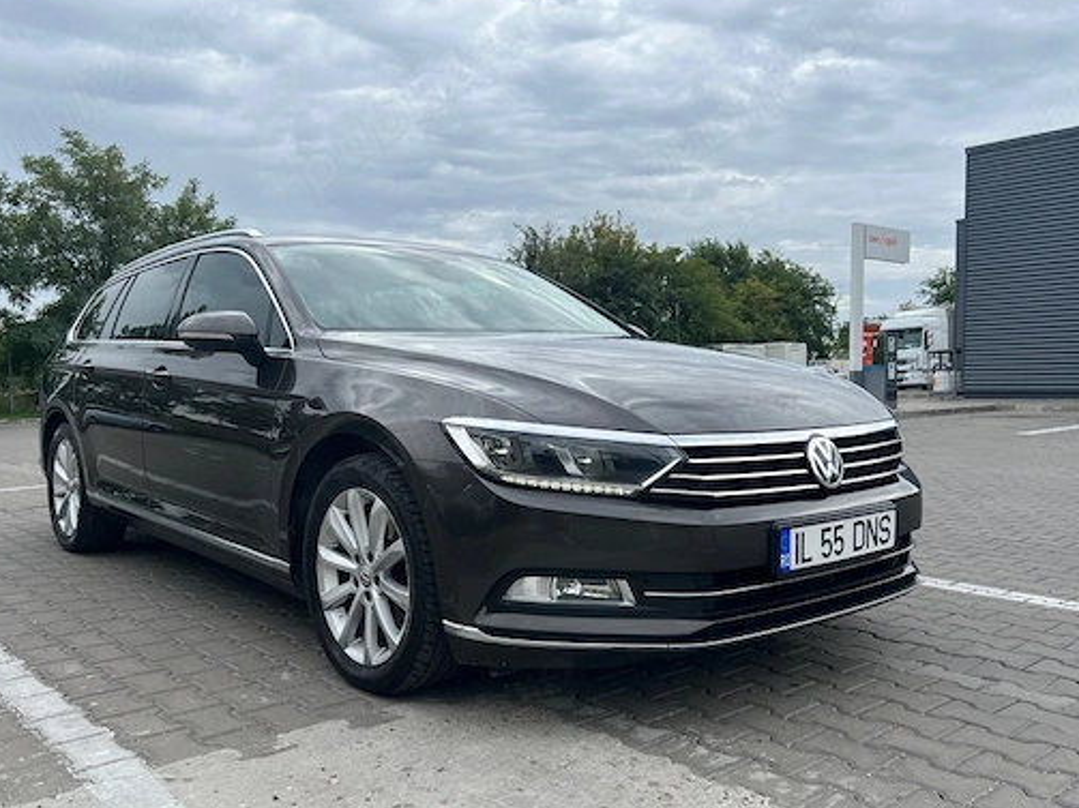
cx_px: 521
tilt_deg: -3.9
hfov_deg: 58.3
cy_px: 433
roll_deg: +1.0
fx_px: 966
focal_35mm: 31
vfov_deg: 45.4
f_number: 1.5
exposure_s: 1/2252
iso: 50
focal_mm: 5.7
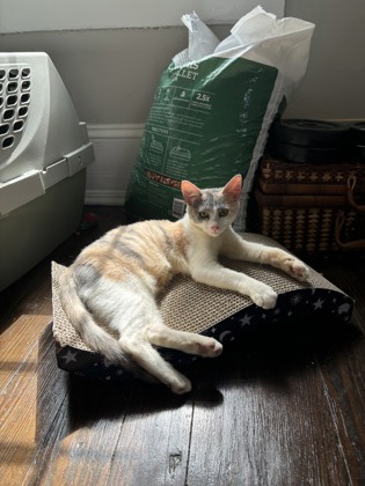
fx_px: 366
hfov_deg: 53.1
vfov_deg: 67.3
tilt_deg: -24.3
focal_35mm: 26
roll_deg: +0.1
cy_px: 243
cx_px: 182
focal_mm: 5.96
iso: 40
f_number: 1.6
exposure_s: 1/121
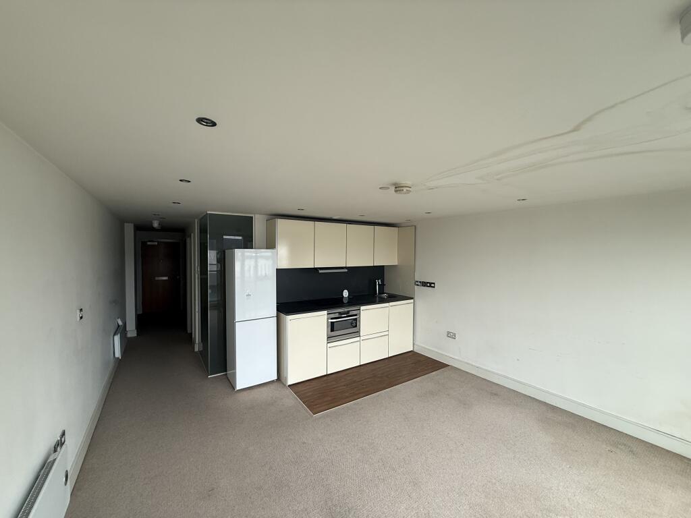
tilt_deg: -0.7
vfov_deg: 85.7
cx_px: 346
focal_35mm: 14
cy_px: 259
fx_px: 279
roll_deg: -0.6
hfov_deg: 102.1
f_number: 2.2
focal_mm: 2.22
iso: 160
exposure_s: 1/99
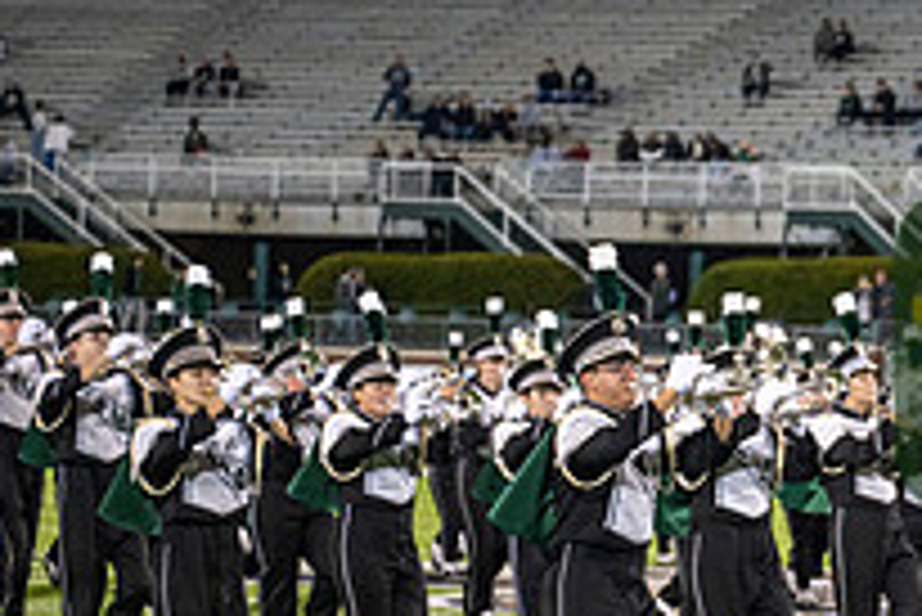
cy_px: 398
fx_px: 5074
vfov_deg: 6.9
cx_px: 1232
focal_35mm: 198
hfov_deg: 10.2
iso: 1250
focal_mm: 70
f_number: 3.2
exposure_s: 1/500
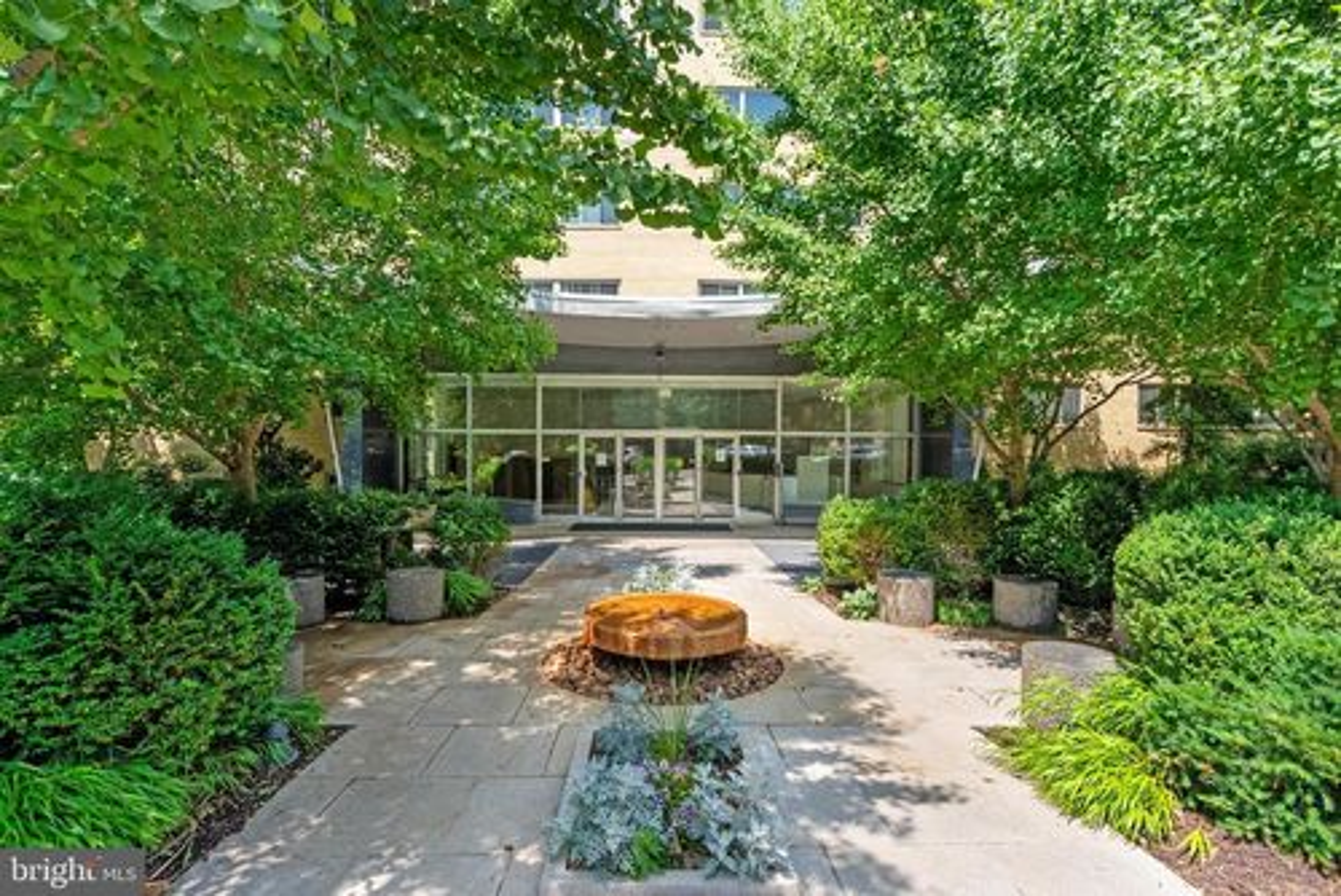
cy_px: 448
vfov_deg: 73.8
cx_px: 670
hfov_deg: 96.7
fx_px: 596
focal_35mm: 16
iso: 800
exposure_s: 1/800
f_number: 8
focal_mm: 16
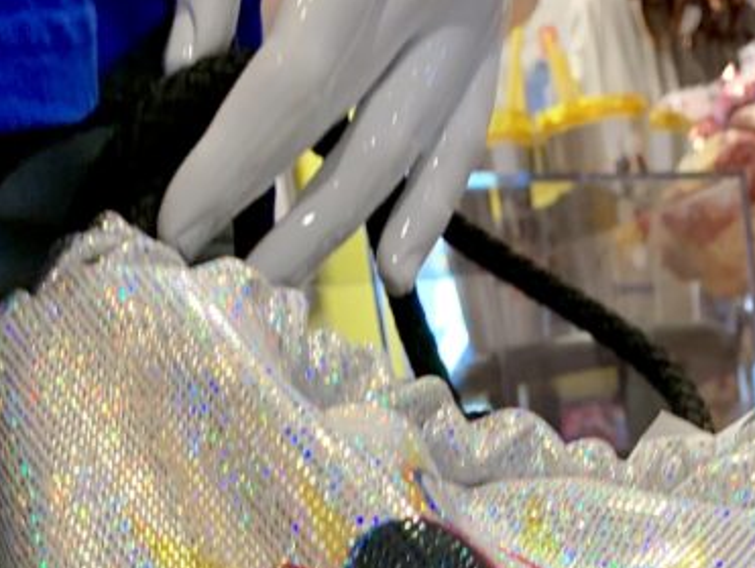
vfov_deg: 15.2
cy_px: 1020
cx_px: 393
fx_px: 1834
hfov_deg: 23.3
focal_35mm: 84
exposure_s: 1/60
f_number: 1.8
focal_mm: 4.25
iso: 125
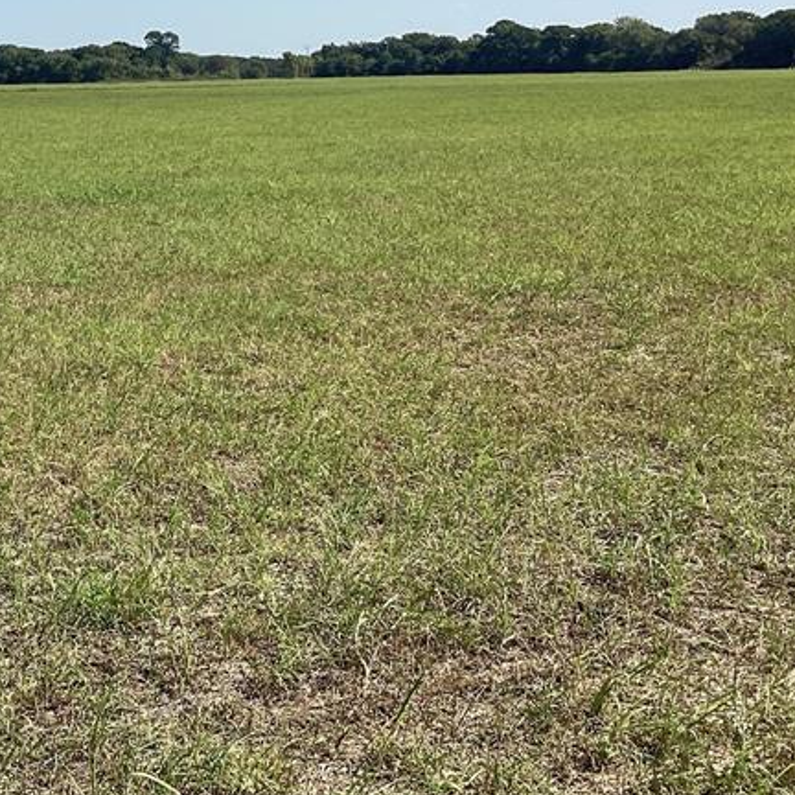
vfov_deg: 26.1
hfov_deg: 25.7
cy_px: 195
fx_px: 1689
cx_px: 81
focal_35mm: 65
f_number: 2.4
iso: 25
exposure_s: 1/1508
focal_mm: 3.3
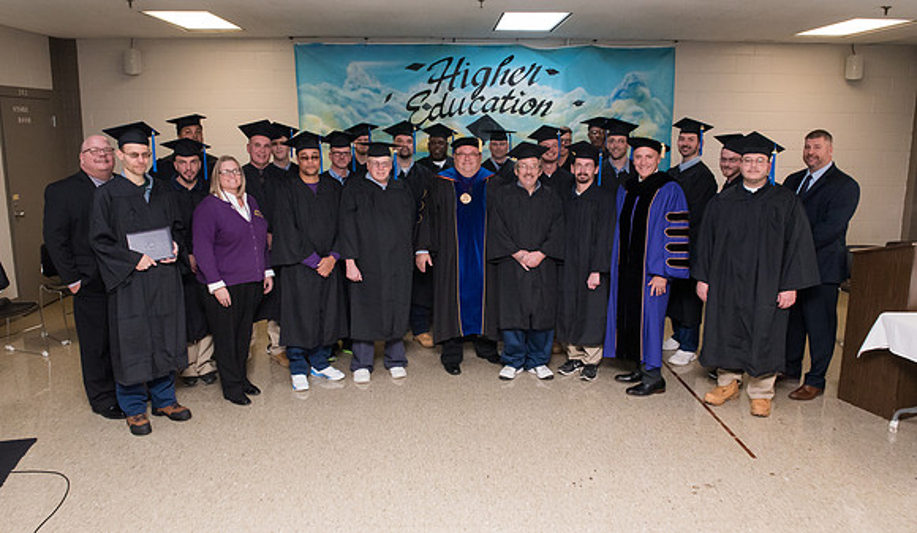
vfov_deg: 41.0
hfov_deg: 65.5
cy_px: 259
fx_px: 712
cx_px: 458
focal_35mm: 29
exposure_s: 1/200
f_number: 8
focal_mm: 26
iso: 4000
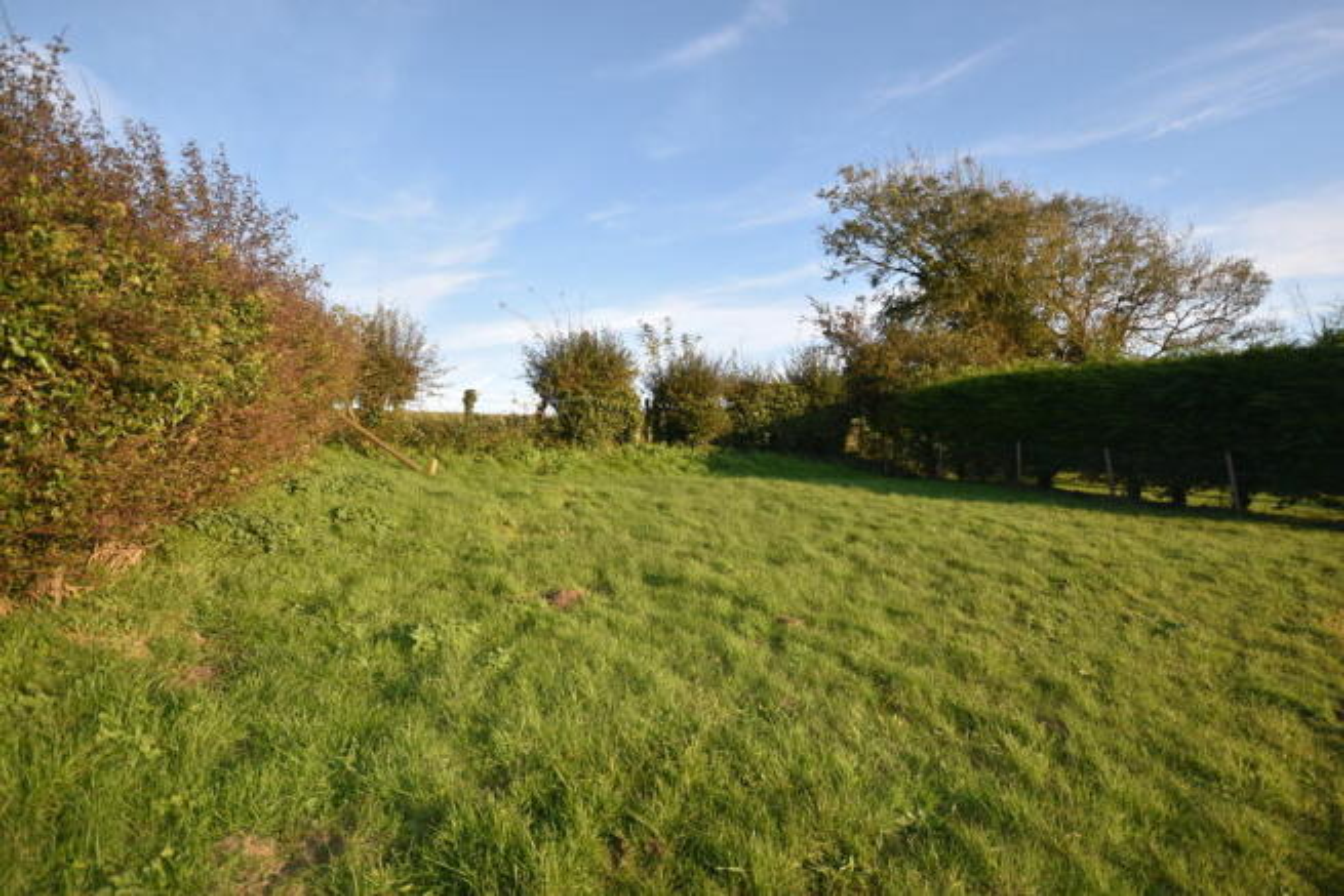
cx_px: 672
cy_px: 448
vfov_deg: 72.1
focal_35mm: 16
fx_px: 616
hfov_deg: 95.0
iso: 125
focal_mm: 11
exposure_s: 1/200
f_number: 5
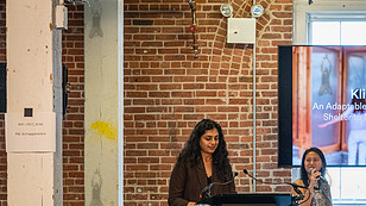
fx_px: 1407
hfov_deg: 14.7
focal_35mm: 145
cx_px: 285
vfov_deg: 8.3
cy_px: 163
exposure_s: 1/200
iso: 2500
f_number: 5.6
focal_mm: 66
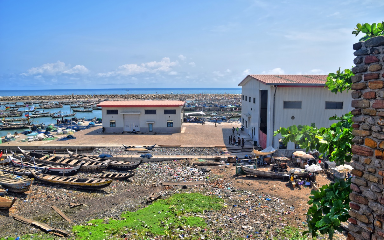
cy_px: 128
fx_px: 324
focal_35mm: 31
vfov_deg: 40.6
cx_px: 194
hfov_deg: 61.2
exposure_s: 1/400
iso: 200
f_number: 10
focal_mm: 20
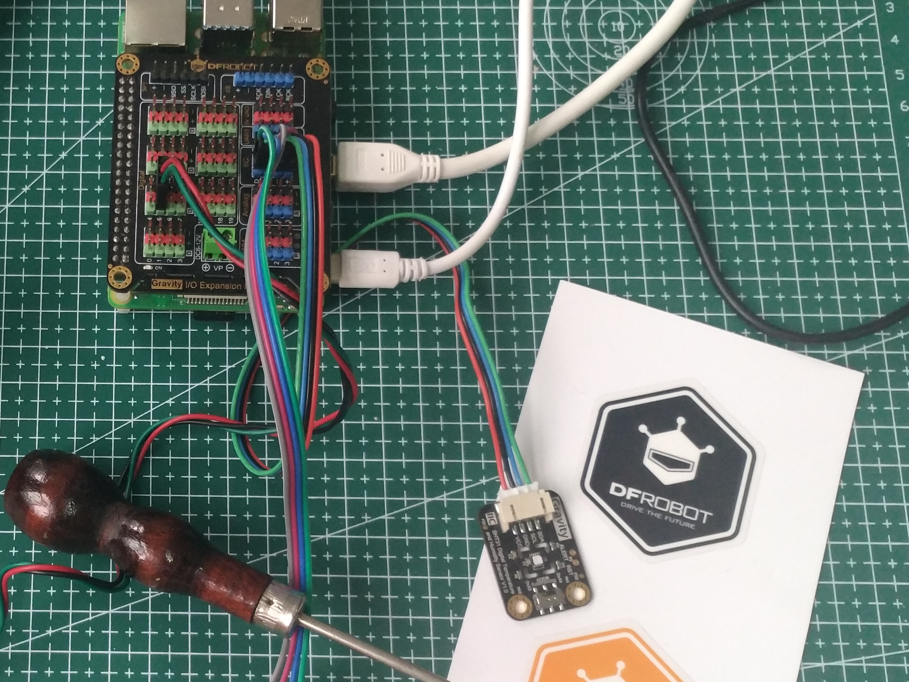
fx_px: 1287
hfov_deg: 36.7
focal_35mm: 49
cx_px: 108
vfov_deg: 29.6
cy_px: 420
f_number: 2.2
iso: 400
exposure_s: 1/33
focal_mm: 4.73
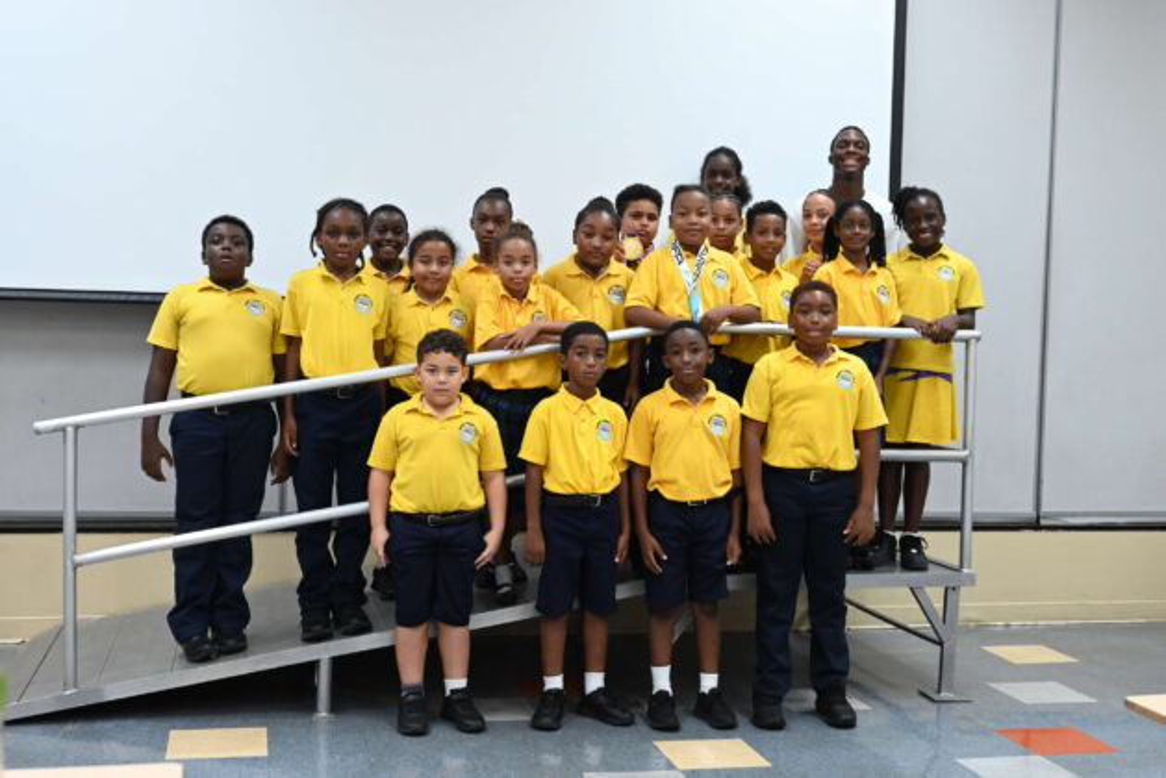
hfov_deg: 45.4
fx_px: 1393
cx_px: 583
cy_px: 389
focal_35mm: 43
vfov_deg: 31.2
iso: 2500
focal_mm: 43
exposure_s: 1/125
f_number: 4
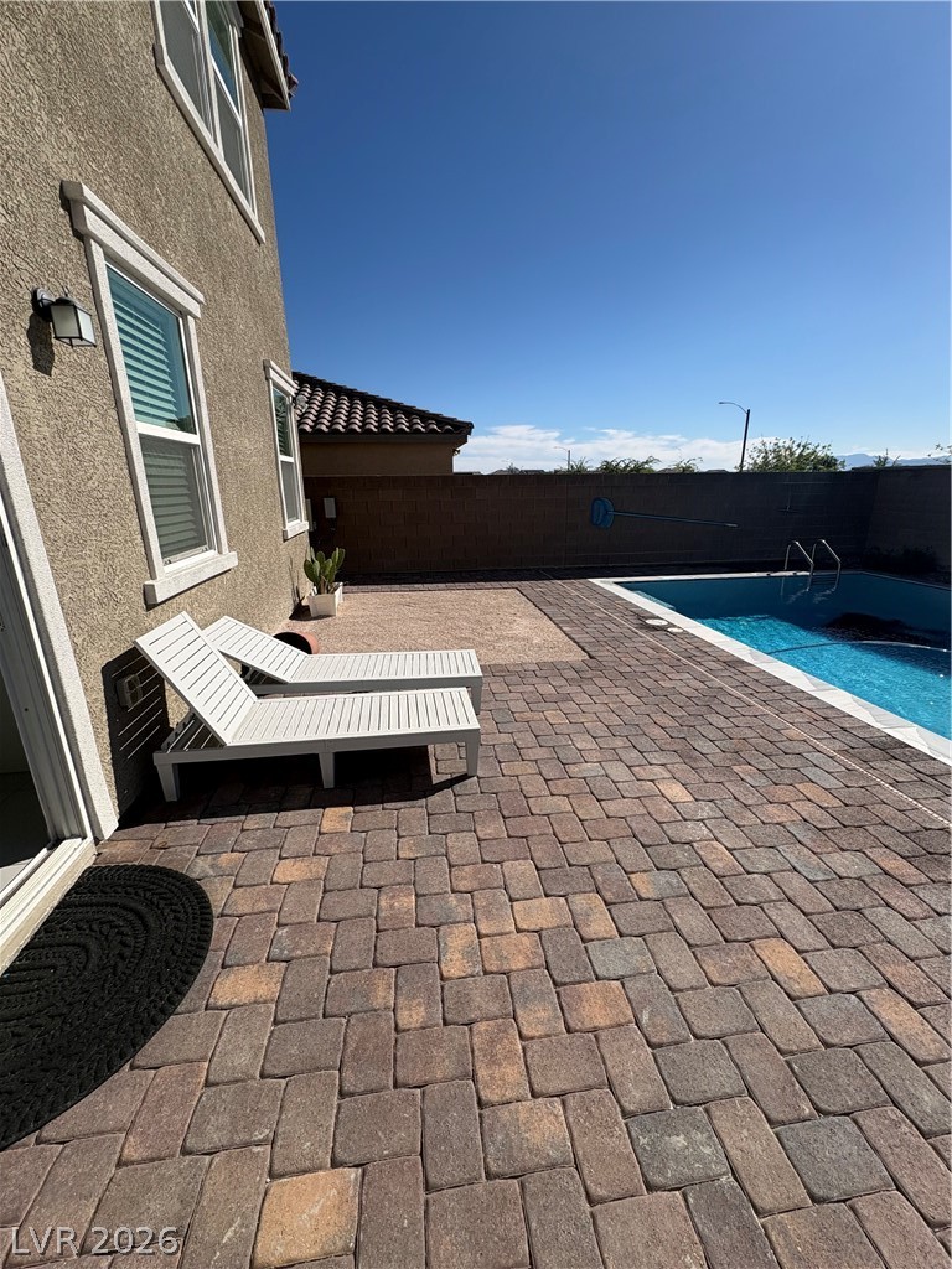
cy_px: 634
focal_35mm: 14
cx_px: 476
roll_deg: +0.5
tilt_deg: -15.7
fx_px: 513
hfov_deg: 85.7
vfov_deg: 102.1
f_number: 2.2
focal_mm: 2.22
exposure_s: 1/3717
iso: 50
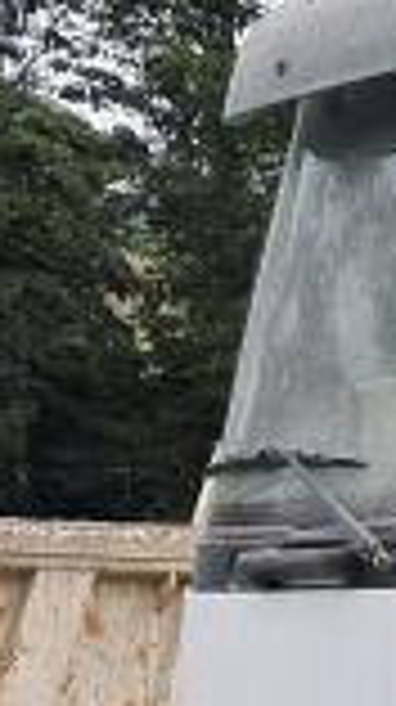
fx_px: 2808
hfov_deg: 7.0
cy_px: 697
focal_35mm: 150
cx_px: 1328
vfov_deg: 14.1
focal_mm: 4
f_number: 1.8
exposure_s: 1/158
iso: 50
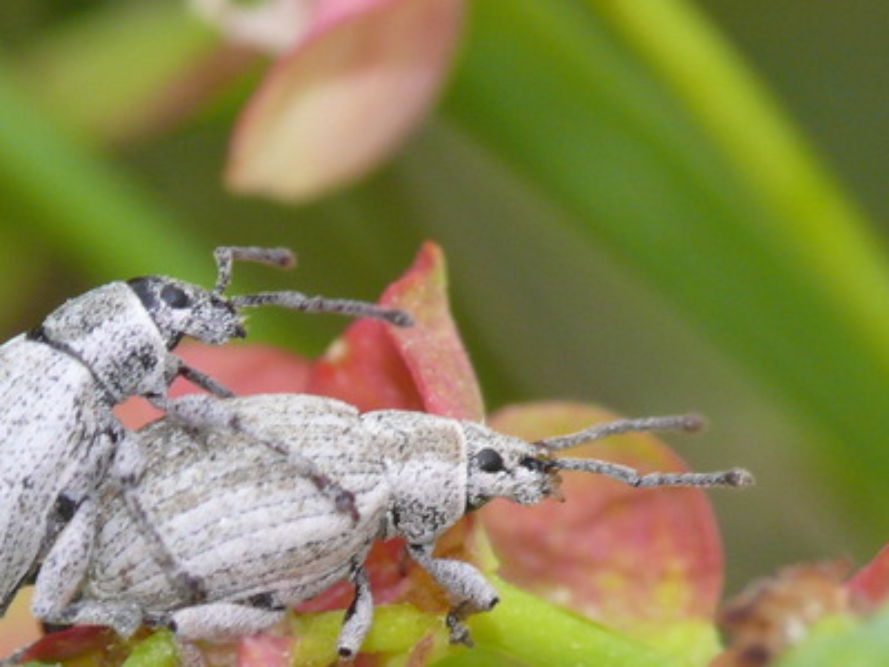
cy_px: 511
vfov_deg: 1.7
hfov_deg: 2.2
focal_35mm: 895
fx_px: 22985
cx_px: 183
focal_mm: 88.8
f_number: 9
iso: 200
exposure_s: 1/80
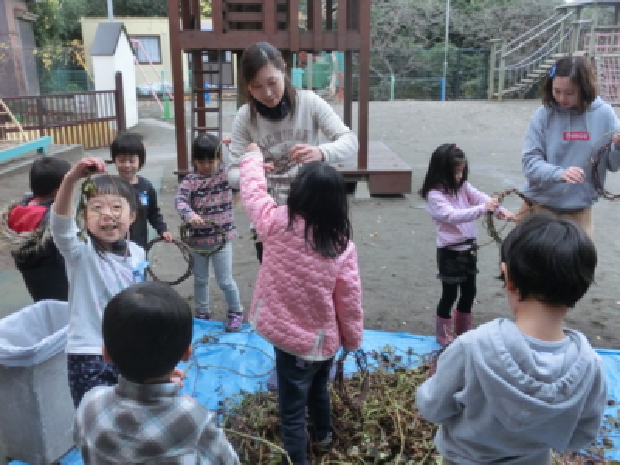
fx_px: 591
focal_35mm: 33
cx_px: 310
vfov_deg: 42.9
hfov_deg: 55.4
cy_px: 232
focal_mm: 5.93
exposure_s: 1/250
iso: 500
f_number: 3.7
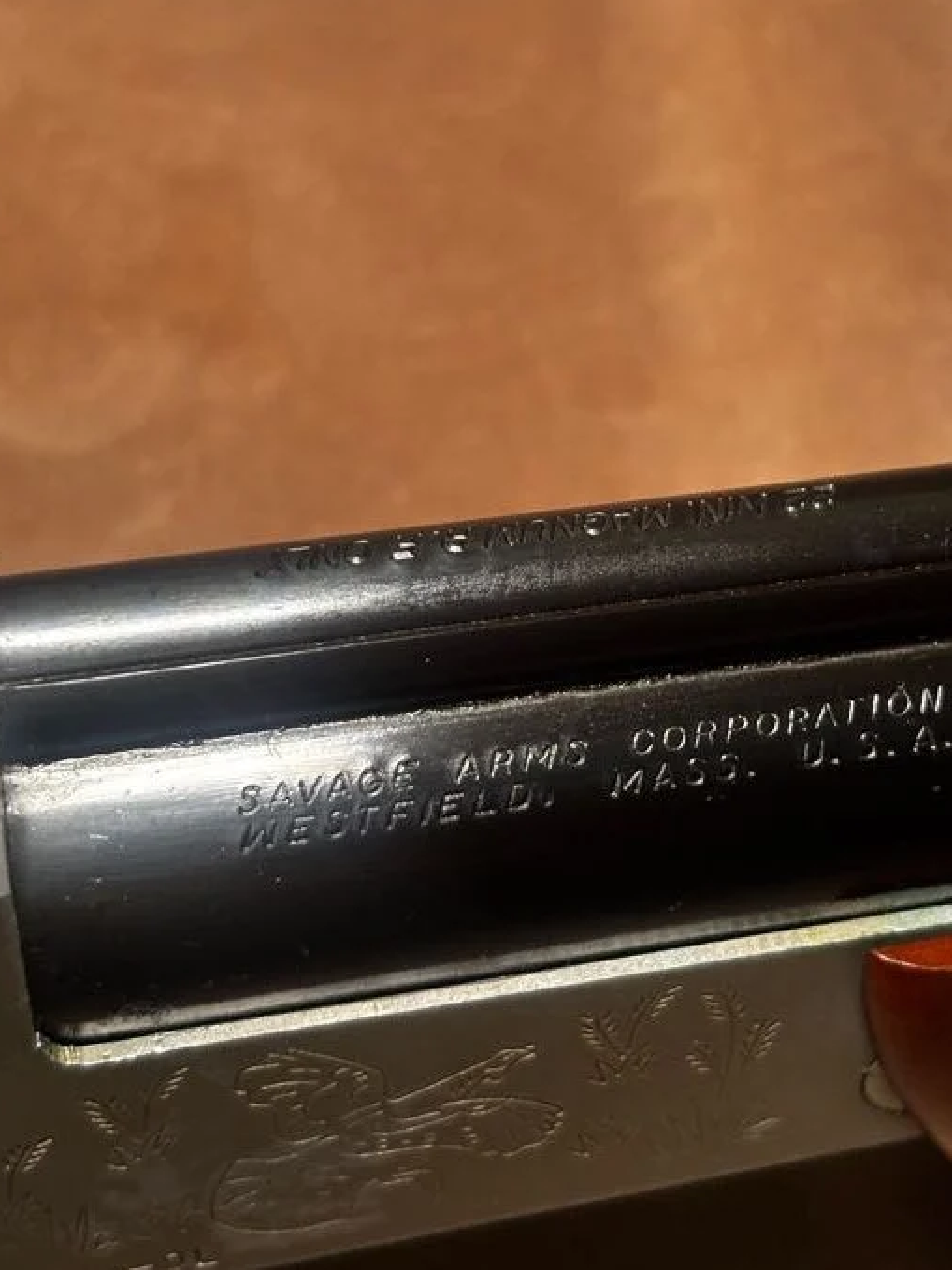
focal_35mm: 64
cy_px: 490
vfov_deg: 30.2
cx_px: 521
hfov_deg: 22.9
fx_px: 2348
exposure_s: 1/40
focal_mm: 5.96
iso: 125
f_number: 1.6
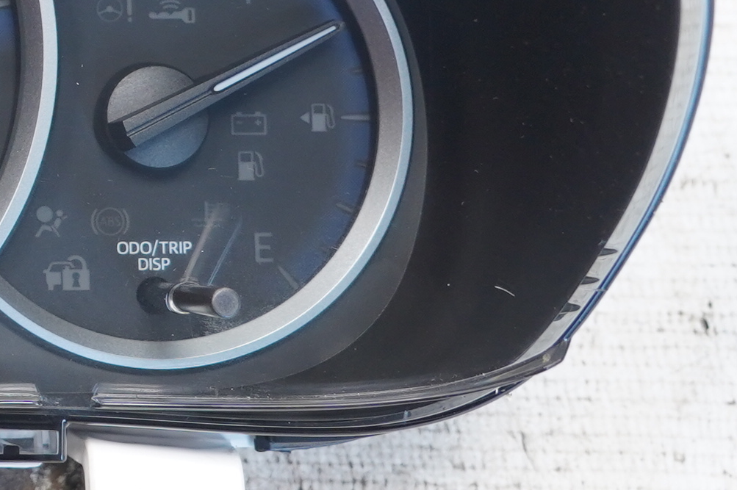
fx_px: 1718
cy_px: 30
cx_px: -323
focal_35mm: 84
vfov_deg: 16.0
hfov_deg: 21.0
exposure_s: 1/60
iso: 800
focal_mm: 19
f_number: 4
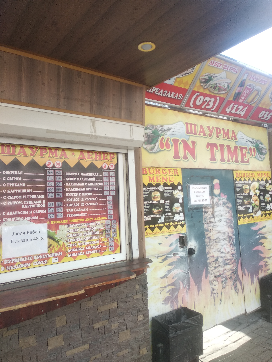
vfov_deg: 67.3
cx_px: 136
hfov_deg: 53.1
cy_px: 181
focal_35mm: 26
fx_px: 272
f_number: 2.2
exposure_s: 1/185
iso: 100
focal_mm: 3.81
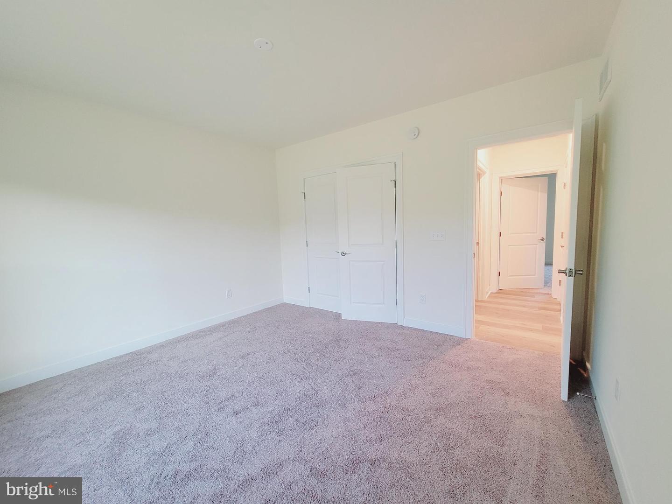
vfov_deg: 89.9
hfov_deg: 106.2
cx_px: 336
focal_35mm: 13
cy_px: 252
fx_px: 252
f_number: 2.2
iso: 320
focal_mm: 2.2
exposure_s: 1/60
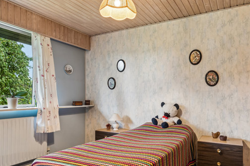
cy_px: 100
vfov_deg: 47.7
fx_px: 187
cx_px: 139
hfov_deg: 67.2
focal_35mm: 27
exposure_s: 2
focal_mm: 17
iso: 200
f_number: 8
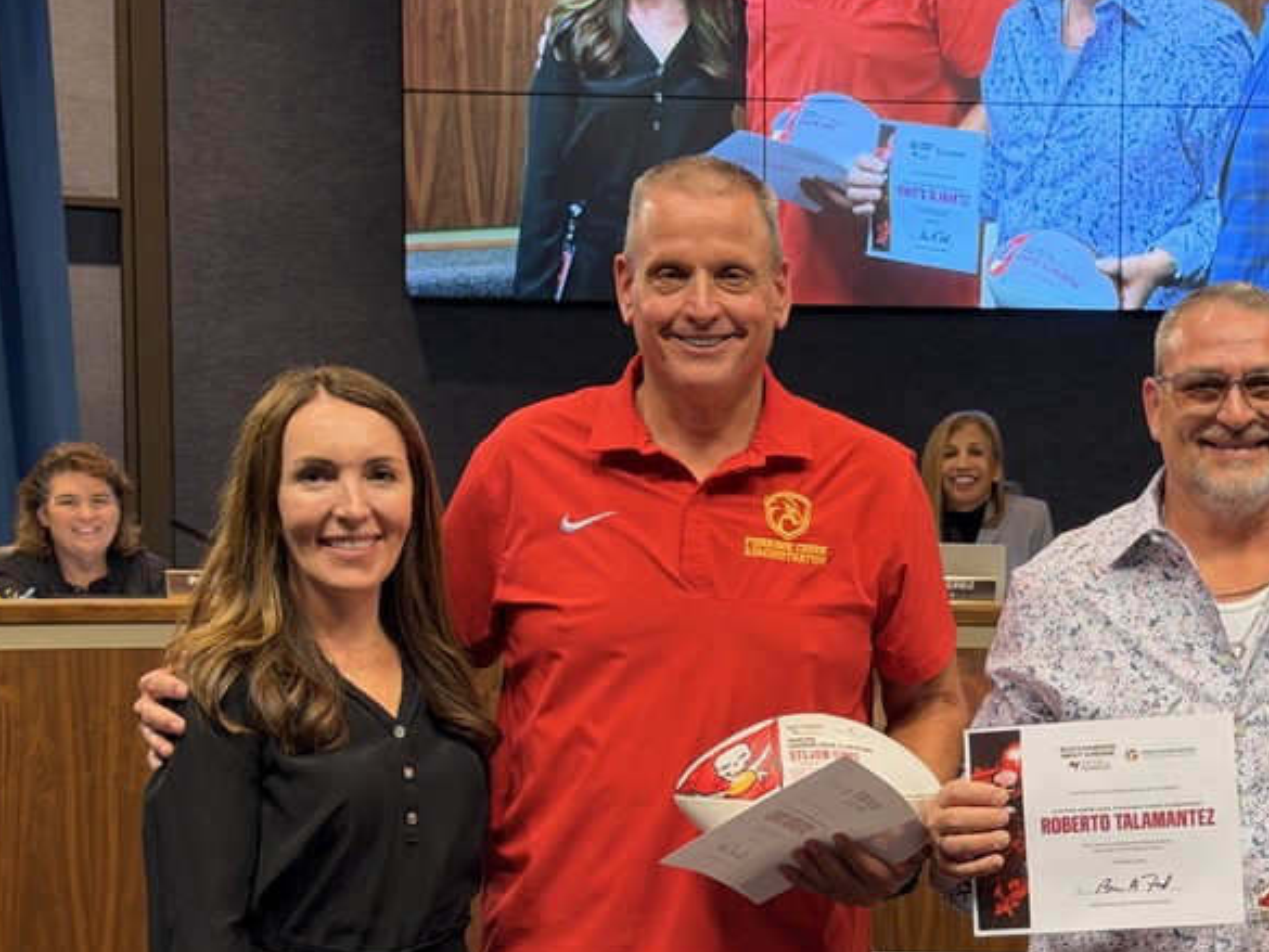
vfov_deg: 17.5
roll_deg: -0.6
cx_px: 1026
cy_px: 720
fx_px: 3080
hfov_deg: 22.9
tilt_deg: -4.2
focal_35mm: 84
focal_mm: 6.76
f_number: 1.78
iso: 200
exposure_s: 1/60
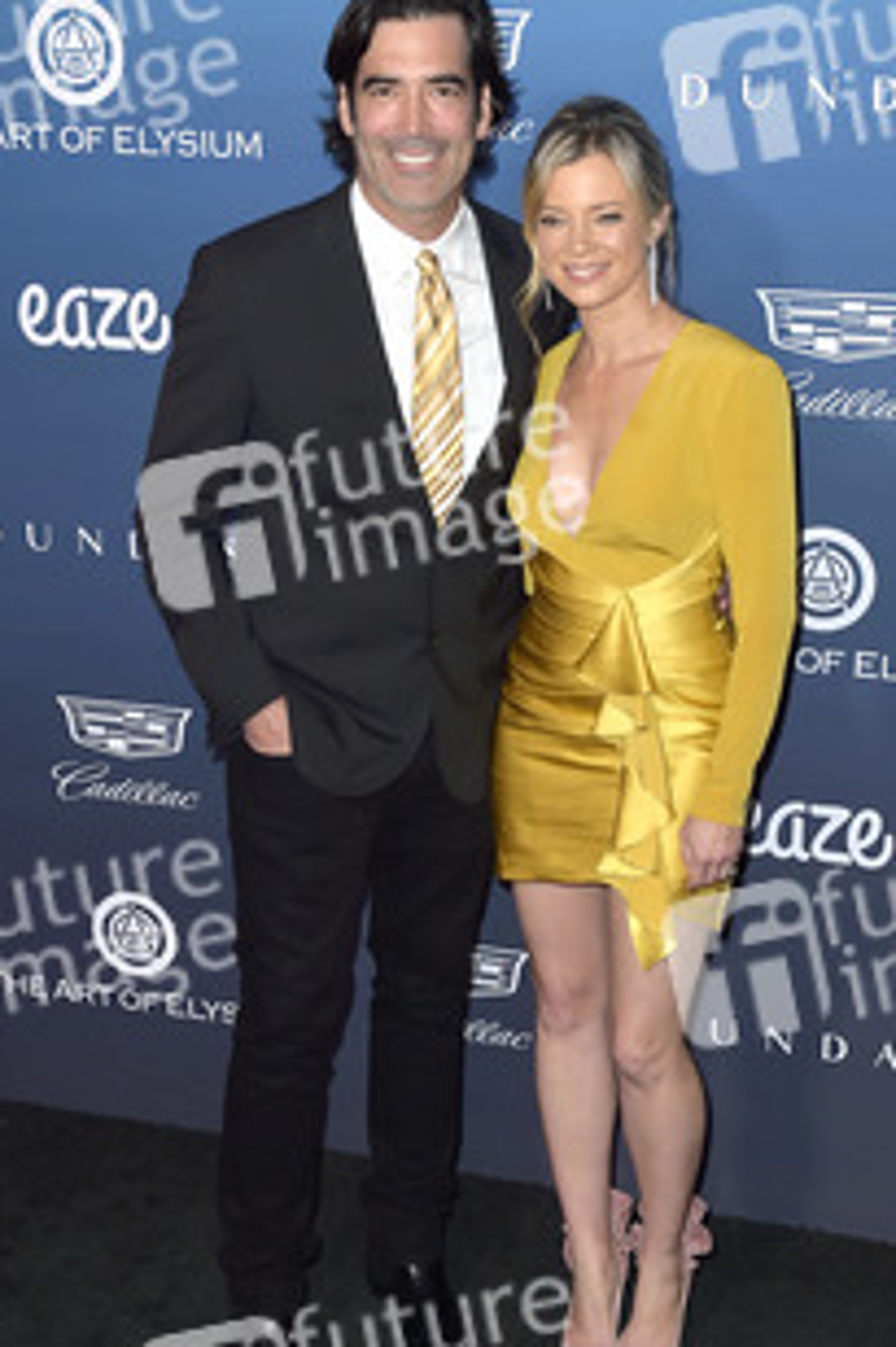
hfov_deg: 26.0
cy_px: 726
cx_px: 492
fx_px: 1943
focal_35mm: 52
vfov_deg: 38.2
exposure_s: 1/250
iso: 250
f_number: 5.6
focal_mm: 40
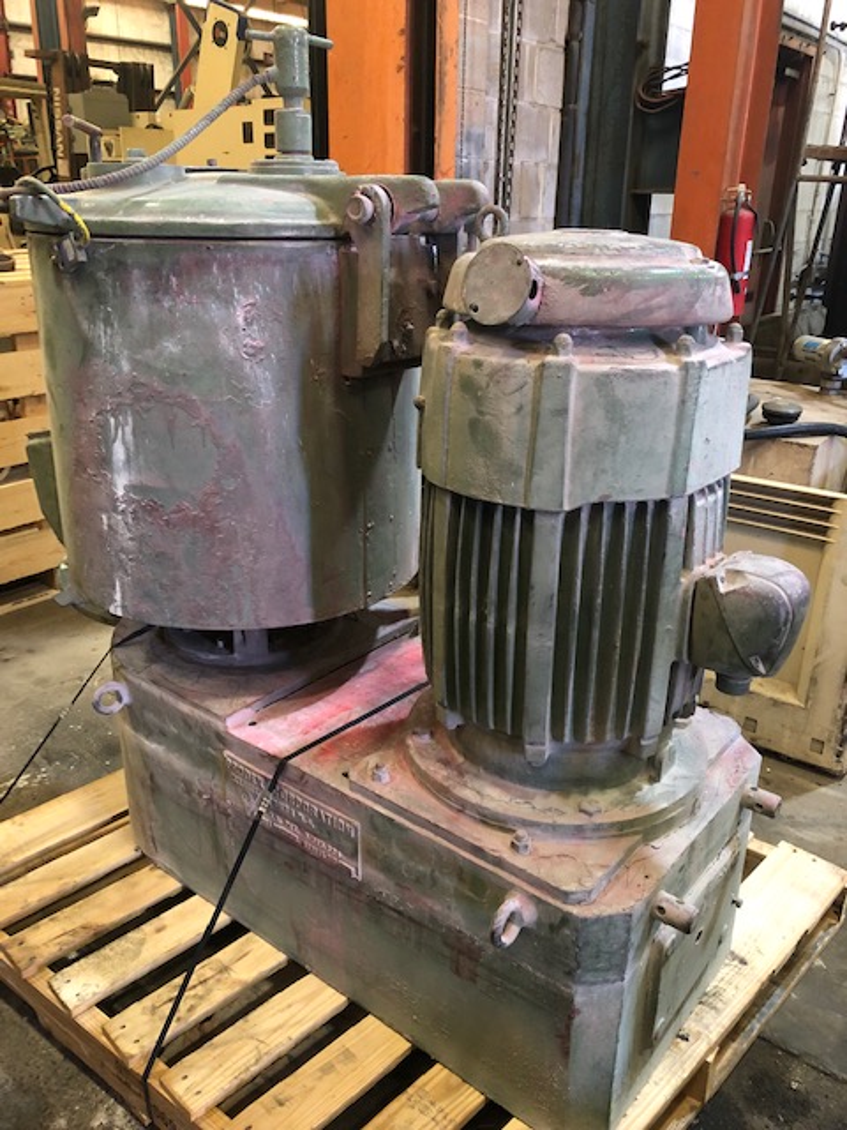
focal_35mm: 28
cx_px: 424
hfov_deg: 49.7
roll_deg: -1.1
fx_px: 913
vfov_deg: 63.4
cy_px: 565
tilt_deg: -20.9
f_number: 1.8
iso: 100
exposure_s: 1/13
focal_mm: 4
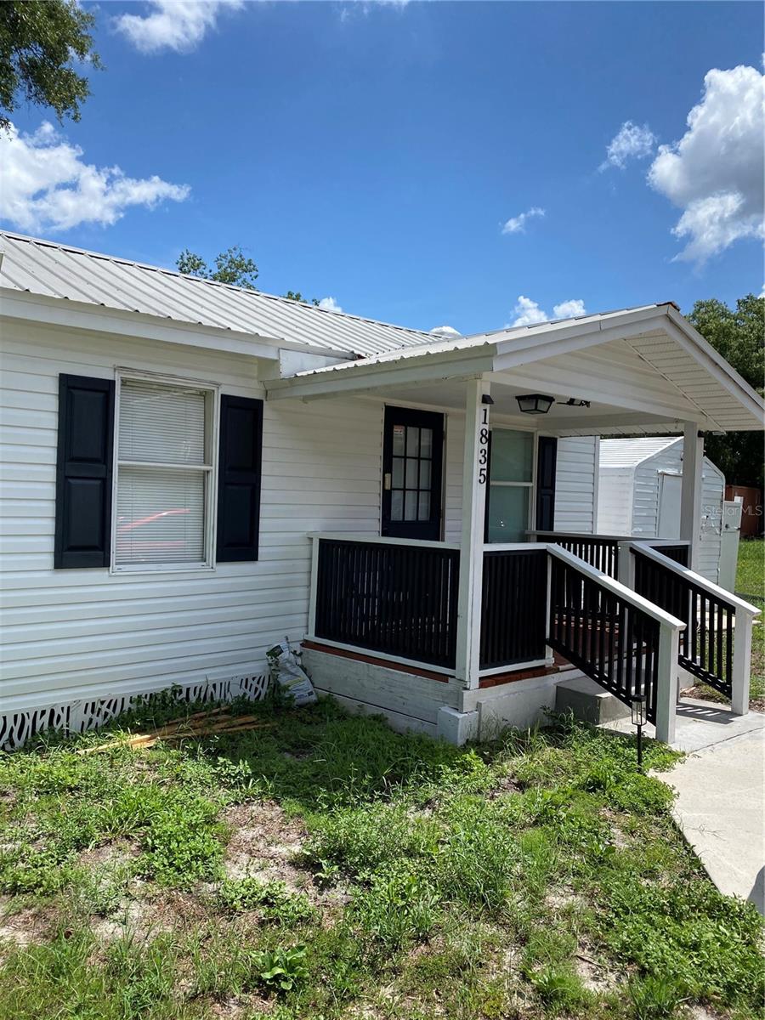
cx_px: 382
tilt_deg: -0.7
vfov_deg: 67.3
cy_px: 510
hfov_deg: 53.1
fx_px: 766
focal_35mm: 26
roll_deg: -1.5
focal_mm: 4.25
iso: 32
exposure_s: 1/2967
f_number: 1.8
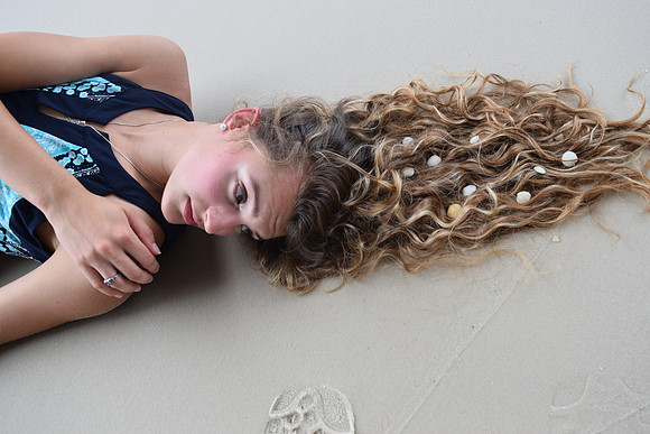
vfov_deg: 40.0
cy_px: 217
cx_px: 325
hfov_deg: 57.2
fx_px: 596
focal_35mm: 33
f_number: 5.6
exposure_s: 1/125
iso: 220
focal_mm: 22
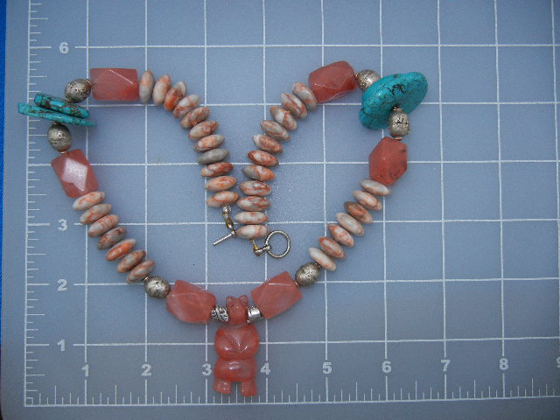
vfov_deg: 46.8
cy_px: 210
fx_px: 485
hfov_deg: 60.0
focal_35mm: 30
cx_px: 280
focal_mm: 5.4
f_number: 3.5
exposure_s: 1/30
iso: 214
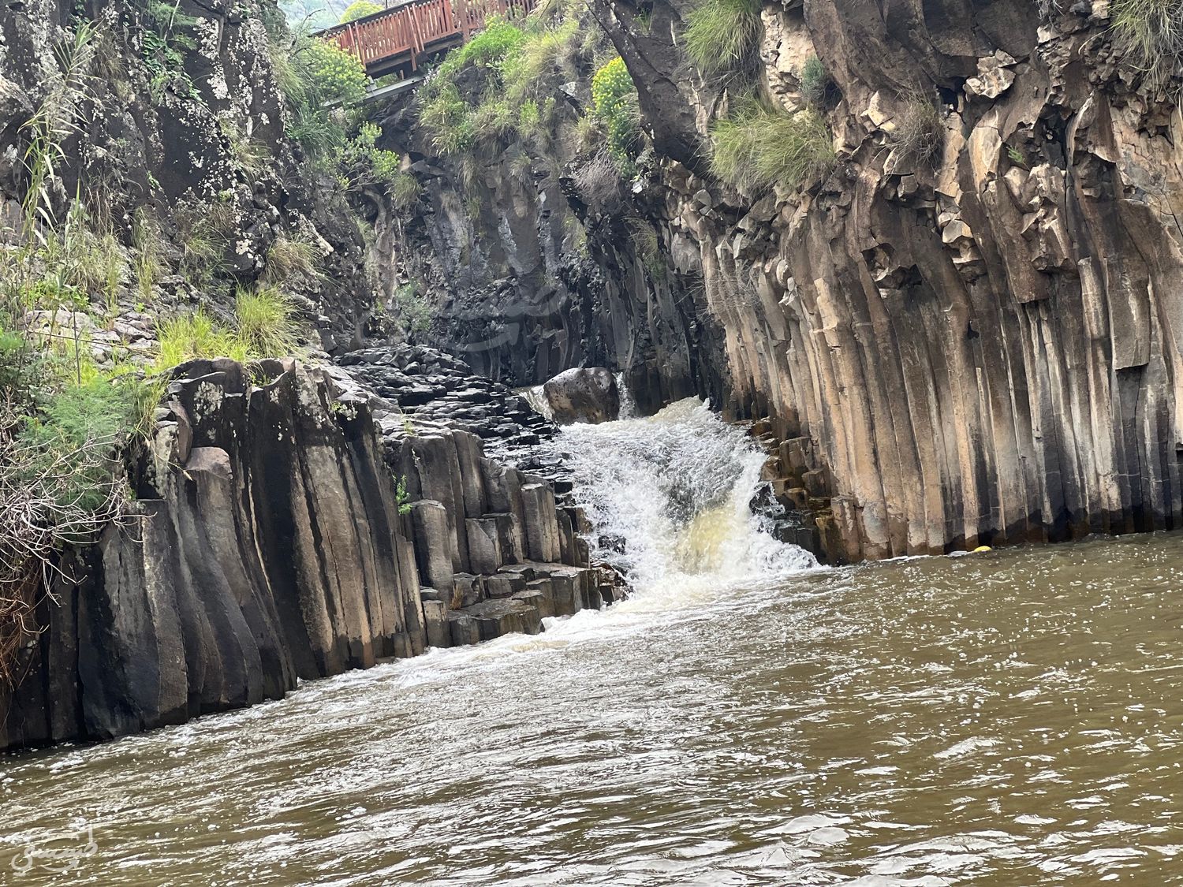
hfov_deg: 25.3
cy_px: 444
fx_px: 2631
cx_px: 592
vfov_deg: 19.1
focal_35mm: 77
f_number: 2.8
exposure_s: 1/121
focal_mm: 9
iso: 50
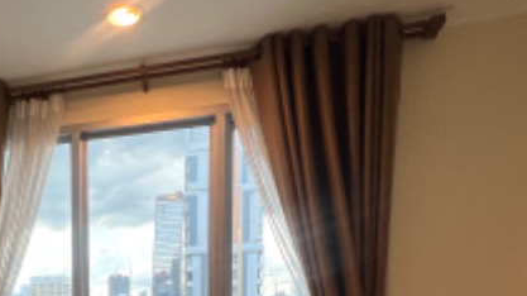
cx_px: 47
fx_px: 475
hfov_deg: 50.9
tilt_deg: -3.0
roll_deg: +2.5
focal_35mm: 34
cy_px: 367
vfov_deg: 29.2
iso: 64
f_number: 1.8
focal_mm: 1.57
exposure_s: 1/120
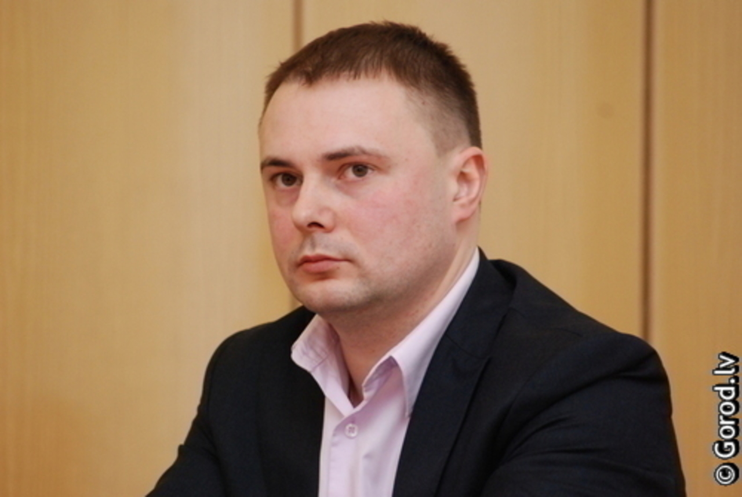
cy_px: 248
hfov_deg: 7.2
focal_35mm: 285
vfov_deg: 4.8
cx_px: 371
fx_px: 5884
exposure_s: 1/125
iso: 1000
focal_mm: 190
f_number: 4.8
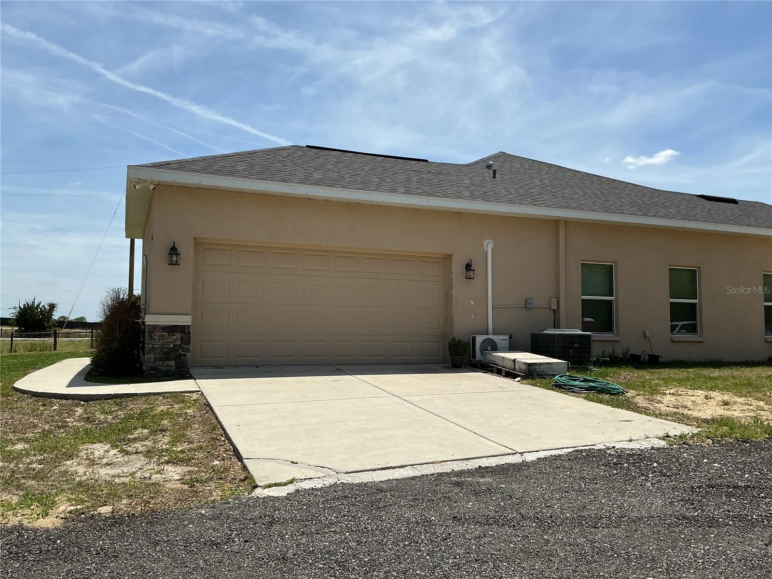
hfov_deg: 61.7
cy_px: 290
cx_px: 386
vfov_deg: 48.2
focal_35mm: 29
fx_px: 647
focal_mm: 3
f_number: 1.8
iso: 25
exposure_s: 1/2801
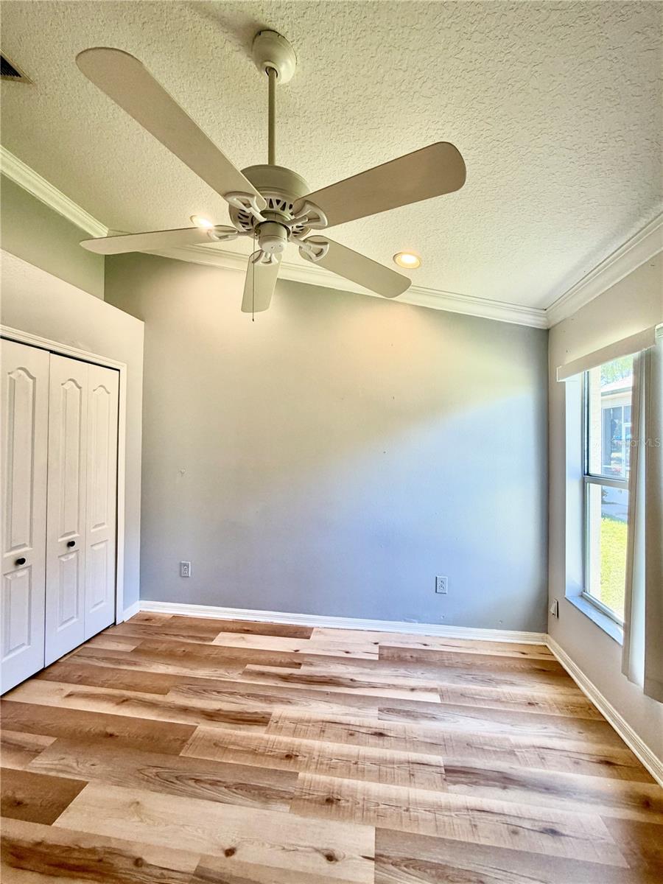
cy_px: 442
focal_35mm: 14
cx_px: 332
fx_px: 358
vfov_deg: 102.1
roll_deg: +0.3
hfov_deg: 85.7
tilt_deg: +0.1
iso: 160
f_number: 2.2
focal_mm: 2.22
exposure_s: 1/120
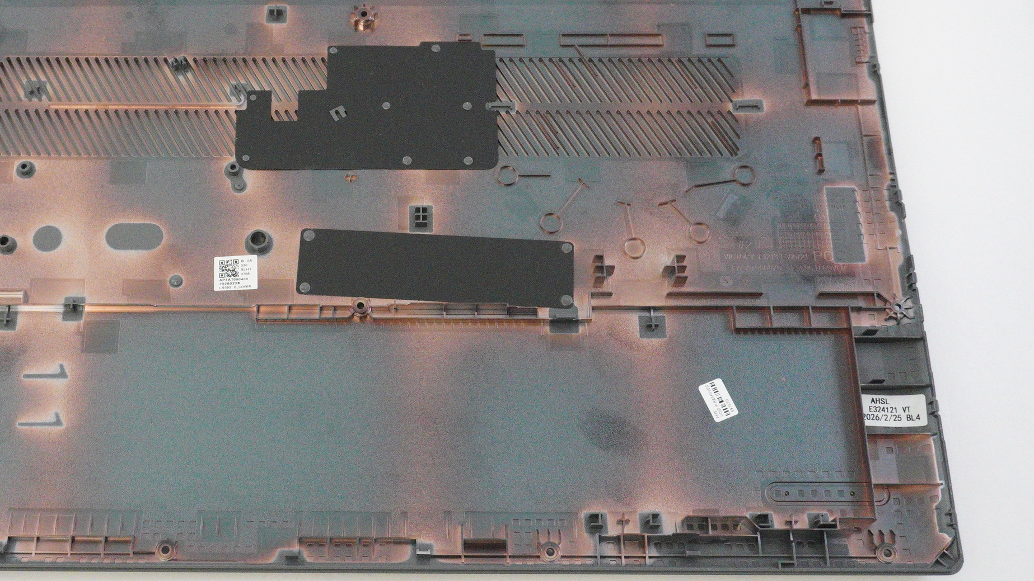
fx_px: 1398
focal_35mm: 51
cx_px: 378
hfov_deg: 40.3
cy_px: 257
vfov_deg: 23.5
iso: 8000
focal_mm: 24
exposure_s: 1/400
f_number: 5.6
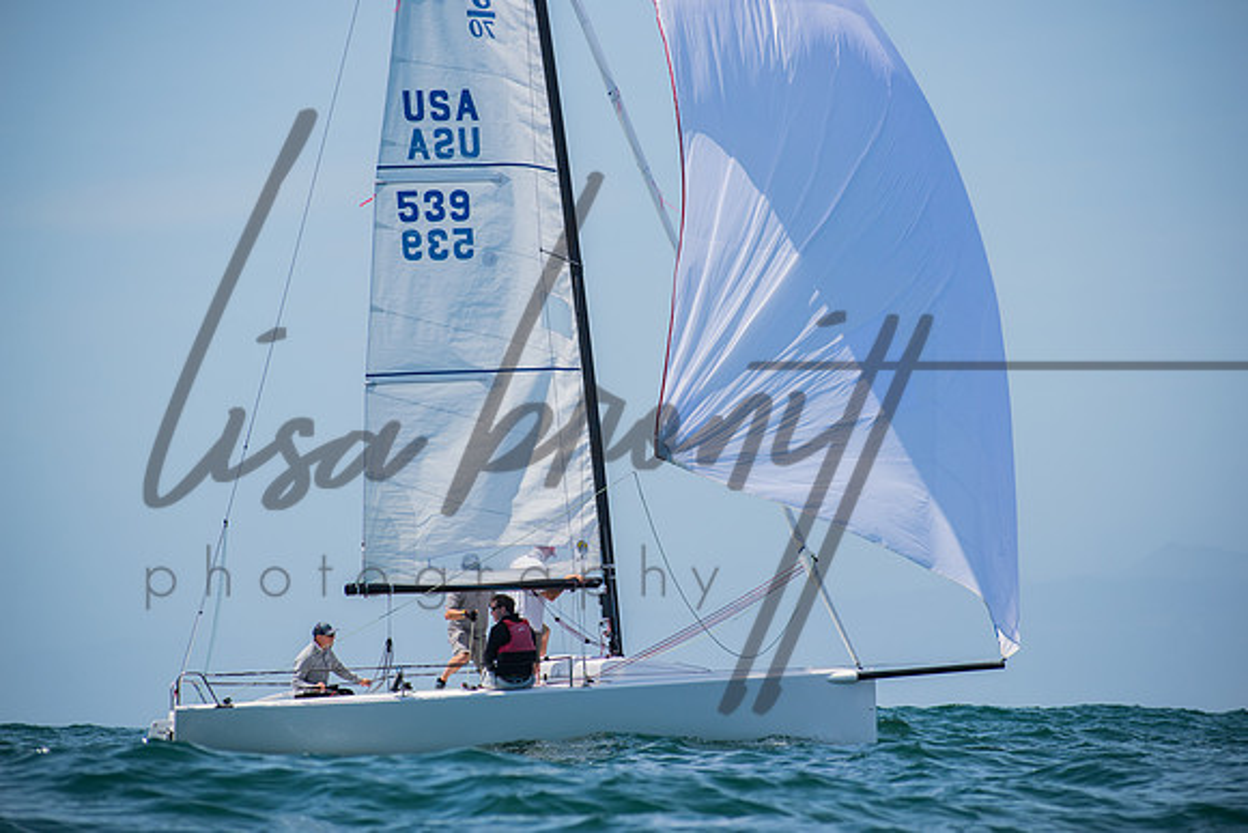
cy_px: 416
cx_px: 624
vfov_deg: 6.8
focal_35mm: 202
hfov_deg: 10.2
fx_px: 7021
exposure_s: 1/1000
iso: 200
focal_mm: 135
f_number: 6.3
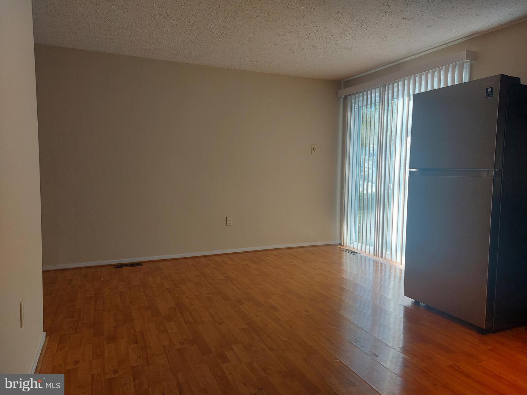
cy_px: 198
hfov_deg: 71.6
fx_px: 365
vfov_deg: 56.8
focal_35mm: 24
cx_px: 264
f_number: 1.8
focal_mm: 5.23
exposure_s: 1/60
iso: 40
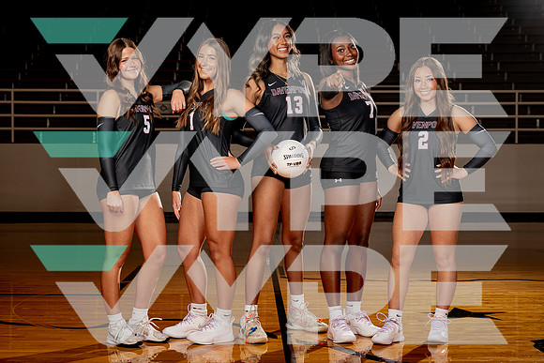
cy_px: 170
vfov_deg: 19.8
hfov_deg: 29.3
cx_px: 268
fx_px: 1039
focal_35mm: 69
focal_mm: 61
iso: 100
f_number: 5.6
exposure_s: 1/250
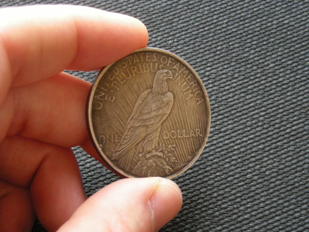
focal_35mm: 76
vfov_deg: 19.4
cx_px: 154
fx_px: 678
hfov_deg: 25.7
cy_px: 116
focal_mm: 12.3
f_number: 3.9
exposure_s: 1/34.6
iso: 400
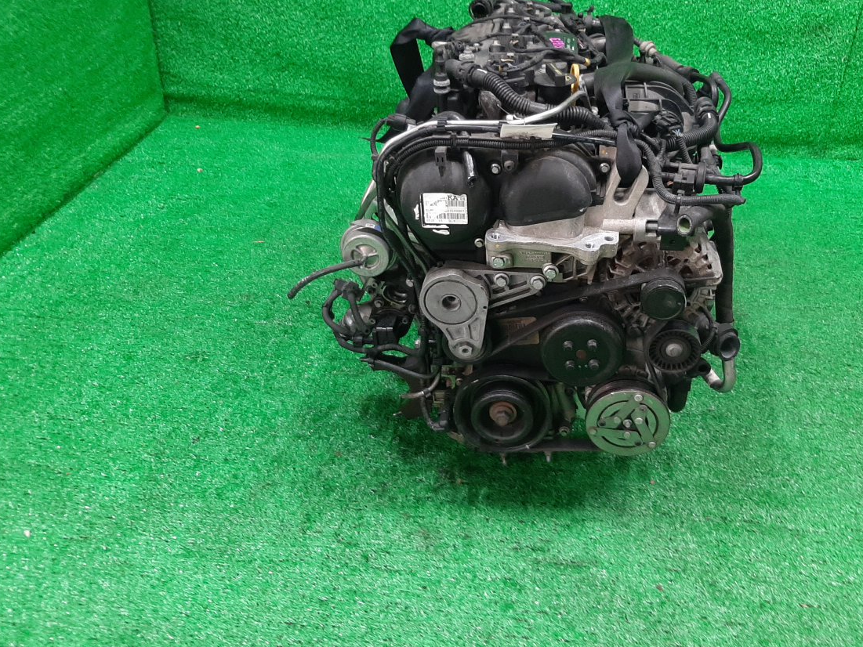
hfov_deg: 53.6
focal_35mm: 34
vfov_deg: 41.7
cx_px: 518
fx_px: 848
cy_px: 285
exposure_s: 1/50
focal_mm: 3.93
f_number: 1.7
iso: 164
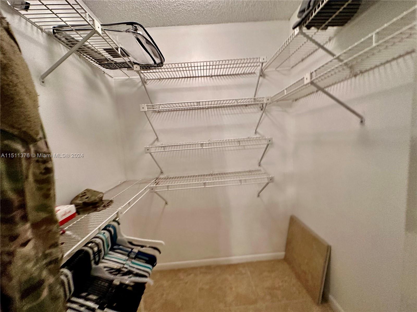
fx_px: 169
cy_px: 156
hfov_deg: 102.1
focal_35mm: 14
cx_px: 208
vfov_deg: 85.7
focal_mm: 2.22
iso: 250
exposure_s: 1/60
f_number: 2.2
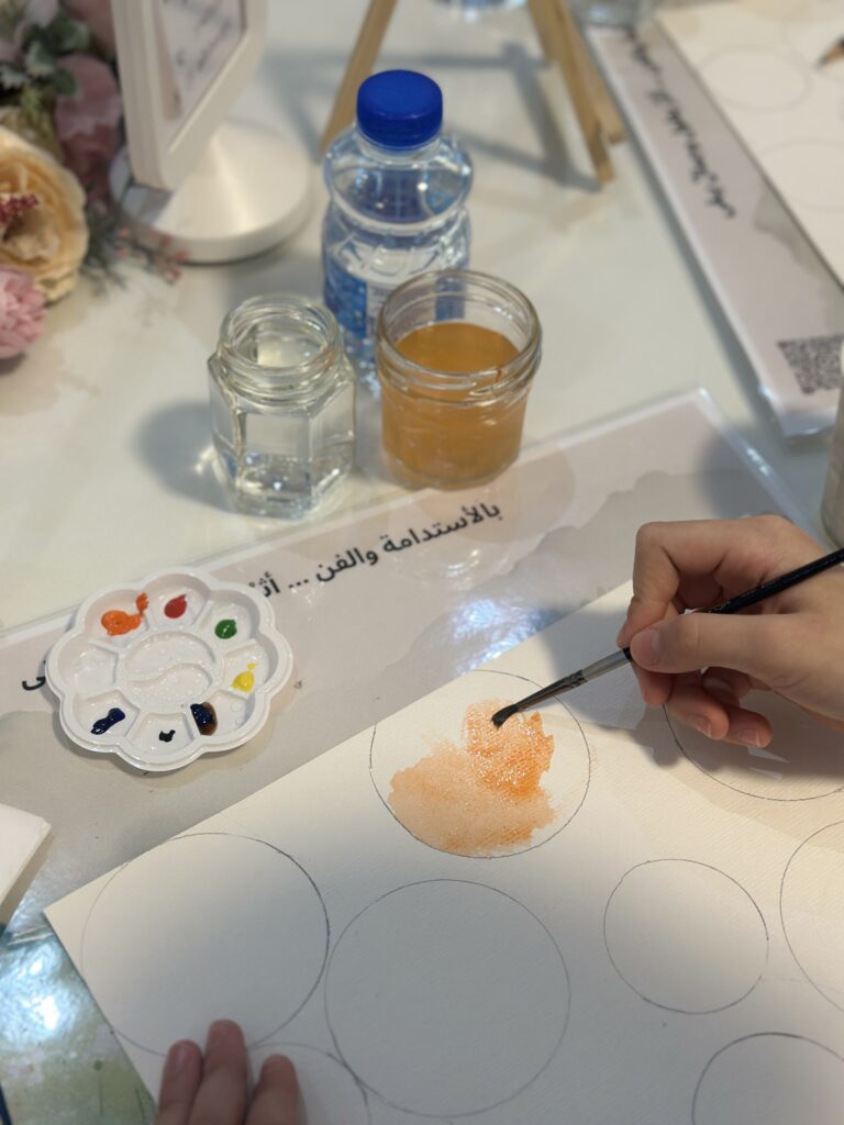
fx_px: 1560
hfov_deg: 30.3
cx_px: 422
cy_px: 562
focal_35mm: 48
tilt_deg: -50.6
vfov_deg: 39.7
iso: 80
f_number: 1.78
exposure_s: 1/100
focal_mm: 6.86
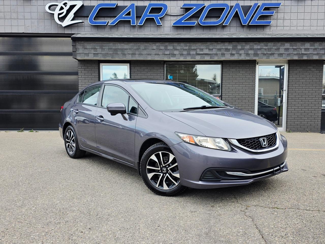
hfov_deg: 73.9
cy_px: 122
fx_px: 216
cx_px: 162
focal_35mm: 23
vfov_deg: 58.9
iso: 80
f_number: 1.7
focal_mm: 6.3
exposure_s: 1/2500
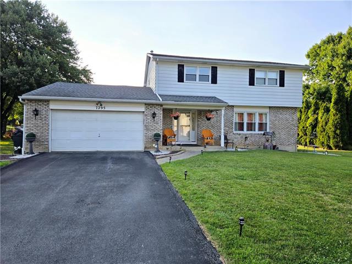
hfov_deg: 73.9
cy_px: 132
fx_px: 234
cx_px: 176
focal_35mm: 23
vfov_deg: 58.9
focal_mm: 5.4
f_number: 1.8
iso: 25
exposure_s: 1/1429
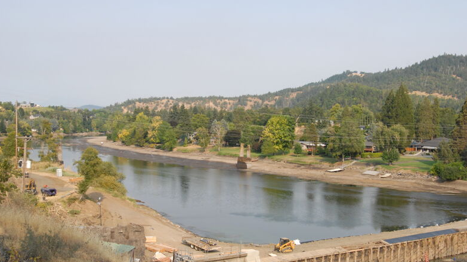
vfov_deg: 26.5
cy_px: 149
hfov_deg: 45.5
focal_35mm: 45
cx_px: 230
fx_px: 557
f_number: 11
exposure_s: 1/160
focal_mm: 28
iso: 250
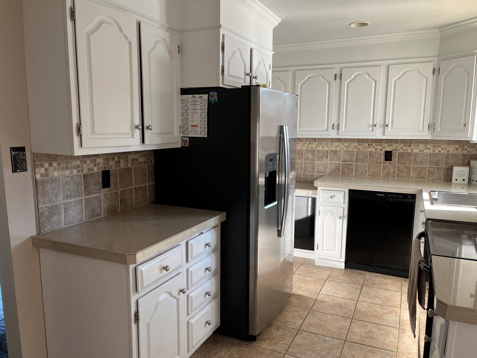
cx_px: 232
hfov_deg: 65.3
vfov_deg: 51.3
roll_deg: +0.1
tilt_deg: -8.9
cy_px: 183
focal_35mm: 27
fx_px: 372
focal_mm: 5.1
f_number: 1.6
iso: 80
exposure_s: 1/122
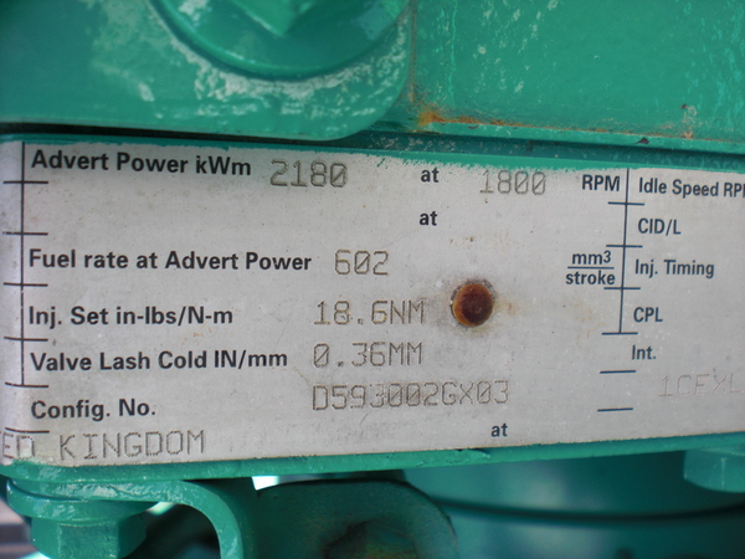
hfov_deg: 49.0
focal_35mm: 38
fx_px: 818
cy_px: 280
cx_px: 372
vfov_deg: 37.7
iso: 64
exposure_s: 1/160
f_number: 3.1
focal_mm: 6.3
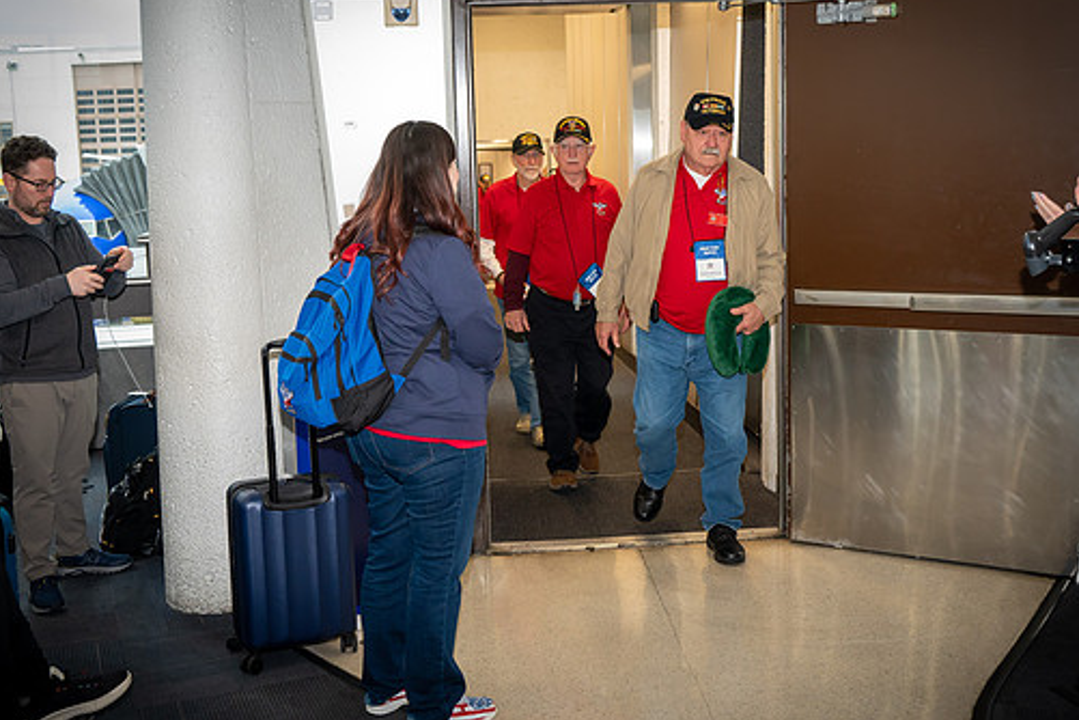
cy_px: 349
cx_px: 551
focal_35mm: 44
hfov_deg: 44.5
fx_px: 1319
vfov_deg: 30.5
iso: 2800
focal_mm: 38
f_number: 5
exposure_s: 1/100
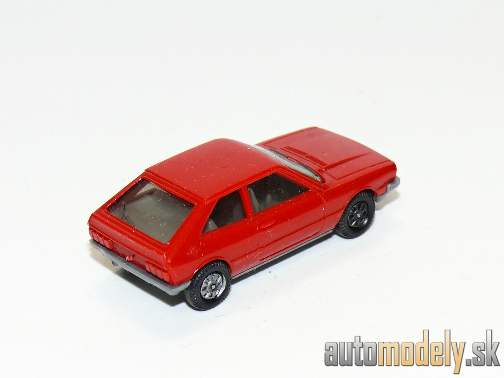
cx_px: 252
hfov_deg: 13.8
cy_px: 189
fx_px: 2082
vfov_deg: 10.4
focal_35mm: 143
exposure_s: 1/30
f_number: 4
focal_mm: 16.9
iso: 100
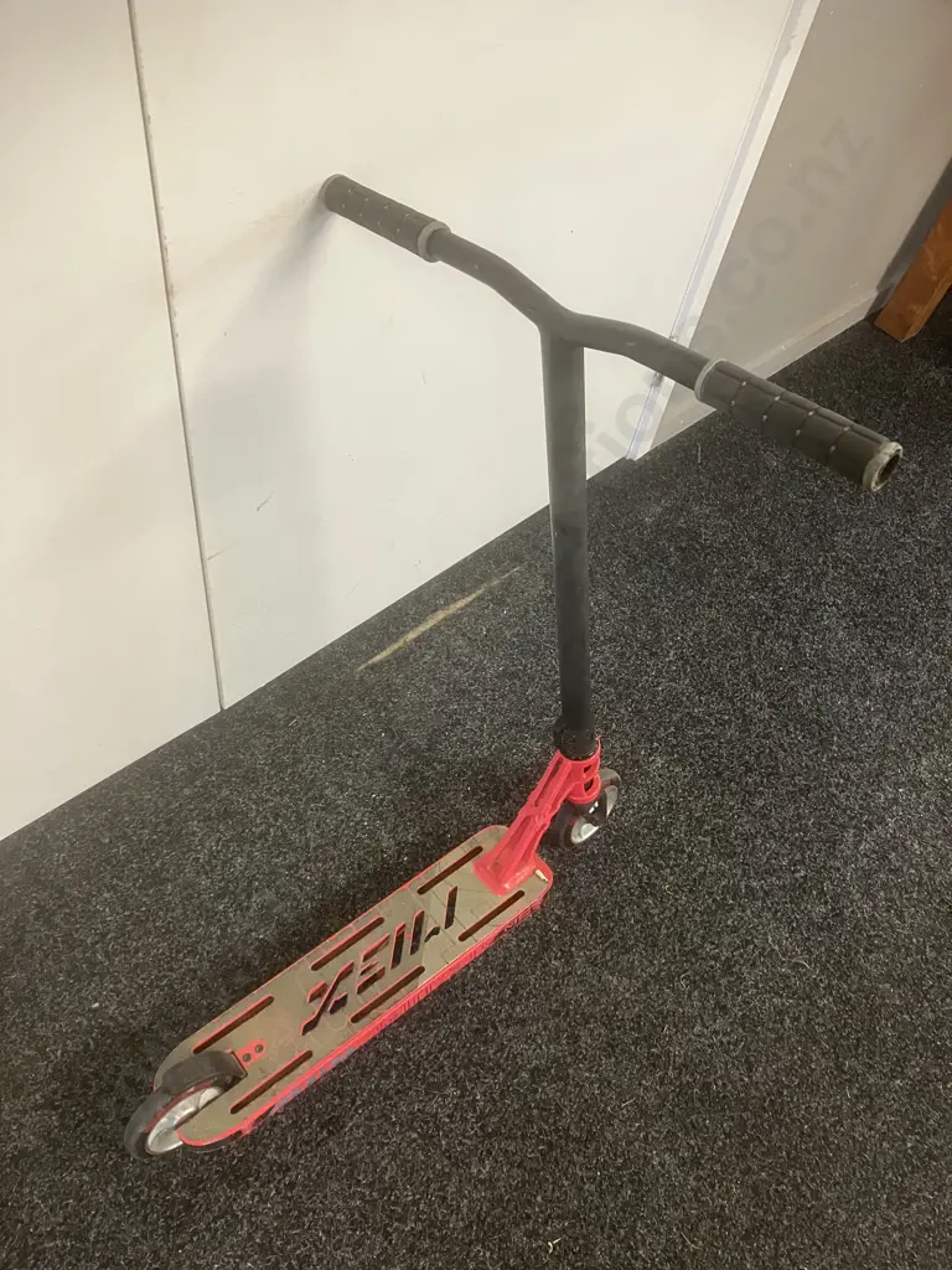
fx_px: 1027
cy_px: 635
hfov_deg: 49.7
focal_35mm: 28
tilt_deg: -53.6
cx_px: 476
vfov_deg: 63.4
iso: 200
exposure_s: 1/50
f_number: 1.8
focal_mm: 3.99
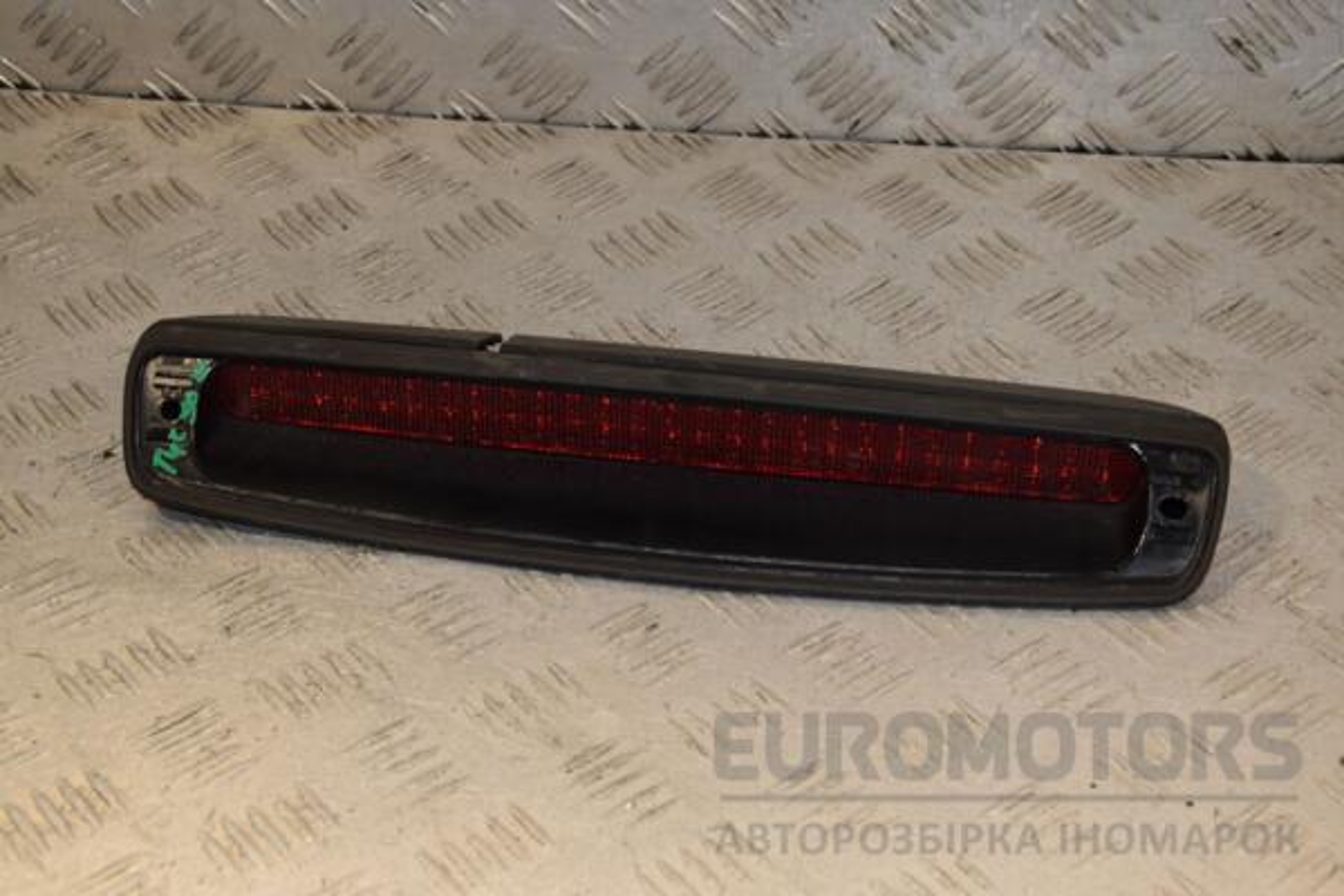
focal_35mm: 75
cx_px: 672
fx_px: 2800
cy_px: 448
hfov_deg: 27.0
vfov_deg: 18.2
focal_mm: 50
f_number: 8
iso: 800
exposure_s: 1/200
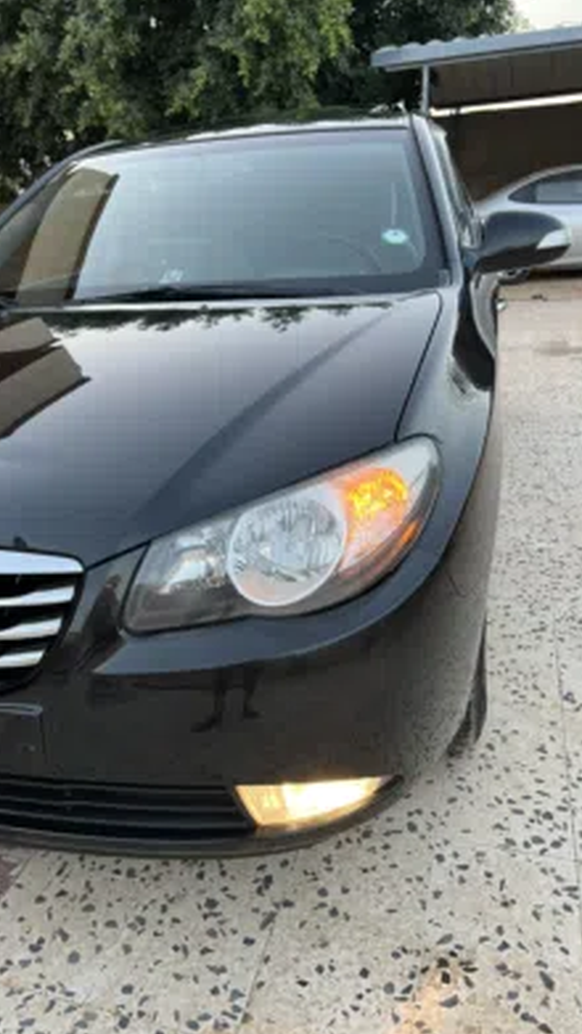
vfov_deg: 66.1
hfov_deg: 40.0
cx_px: 228
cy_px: 521
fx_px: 795
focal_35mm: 29
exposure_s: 1/121
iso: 100
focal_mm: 5.7
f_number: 1.5
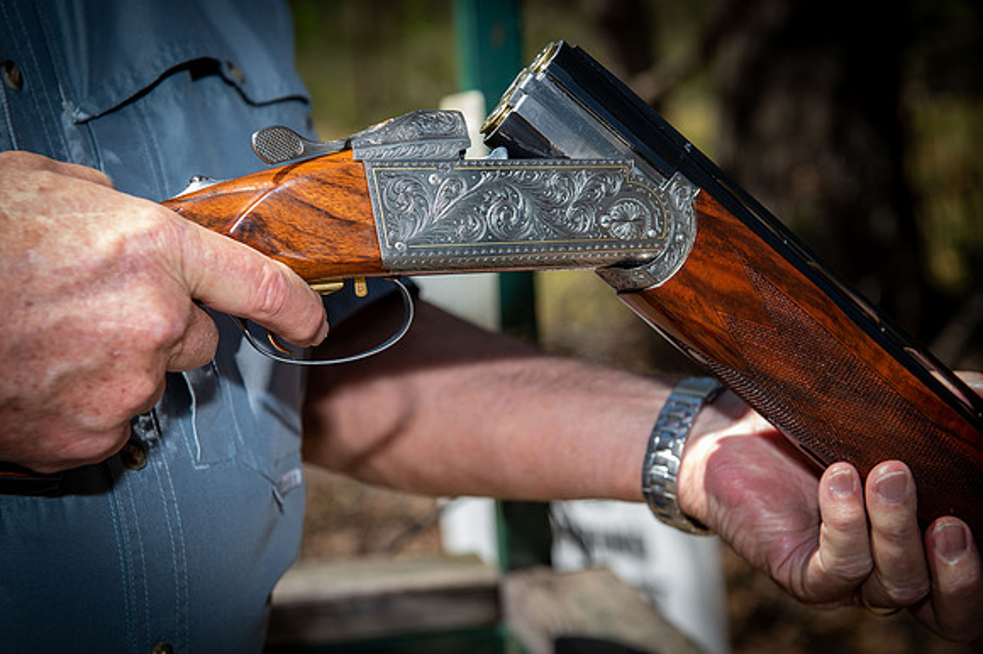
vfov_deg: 21.9
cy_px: 327
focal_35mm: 62
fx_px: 1692
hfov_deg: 32.4
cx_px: 492
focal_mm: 62
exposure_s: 1/250
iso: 50
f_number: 5.6
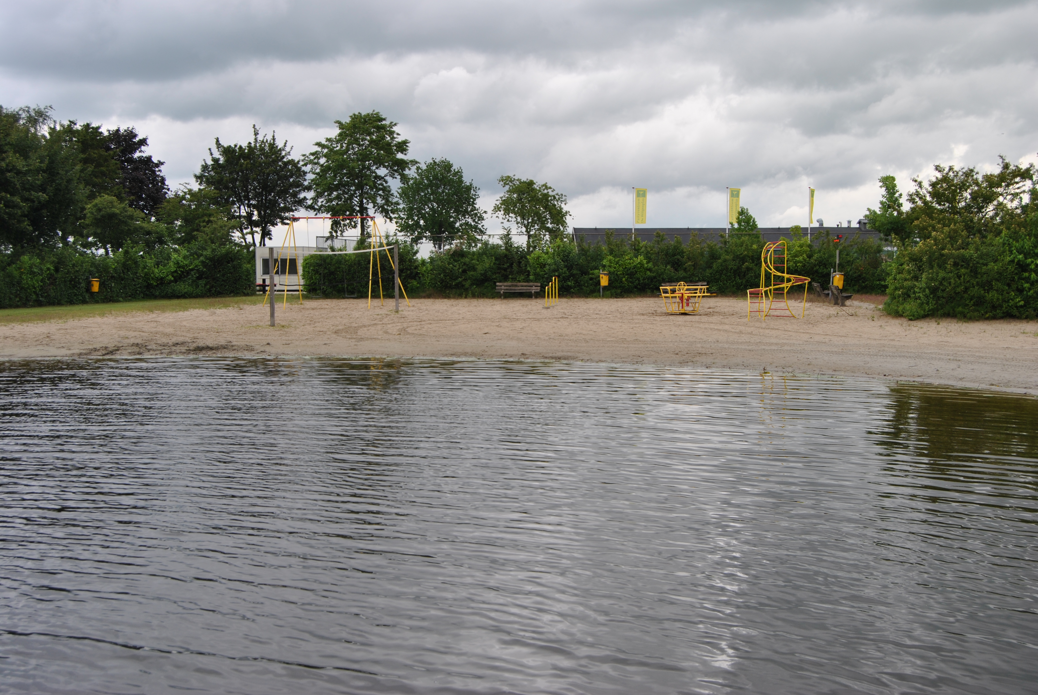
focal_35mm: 39
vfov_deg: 34.3
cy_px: 348
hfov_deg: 49.5
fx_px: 1126
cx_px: 519
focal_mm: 26
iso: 100
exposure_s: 1/200
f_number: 7.1
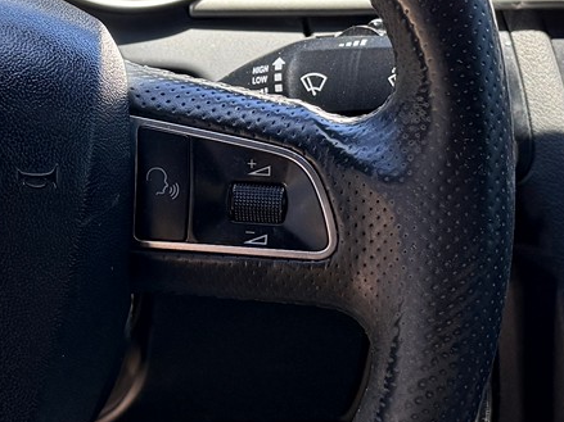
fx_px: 1710
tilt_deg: -19.6
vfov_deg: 14.0
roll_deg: +1.5
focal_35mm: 105
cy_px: 50
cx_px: 213
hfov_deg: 18.7
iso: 80
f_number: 1.78
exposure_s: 1/315
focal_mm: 6.76
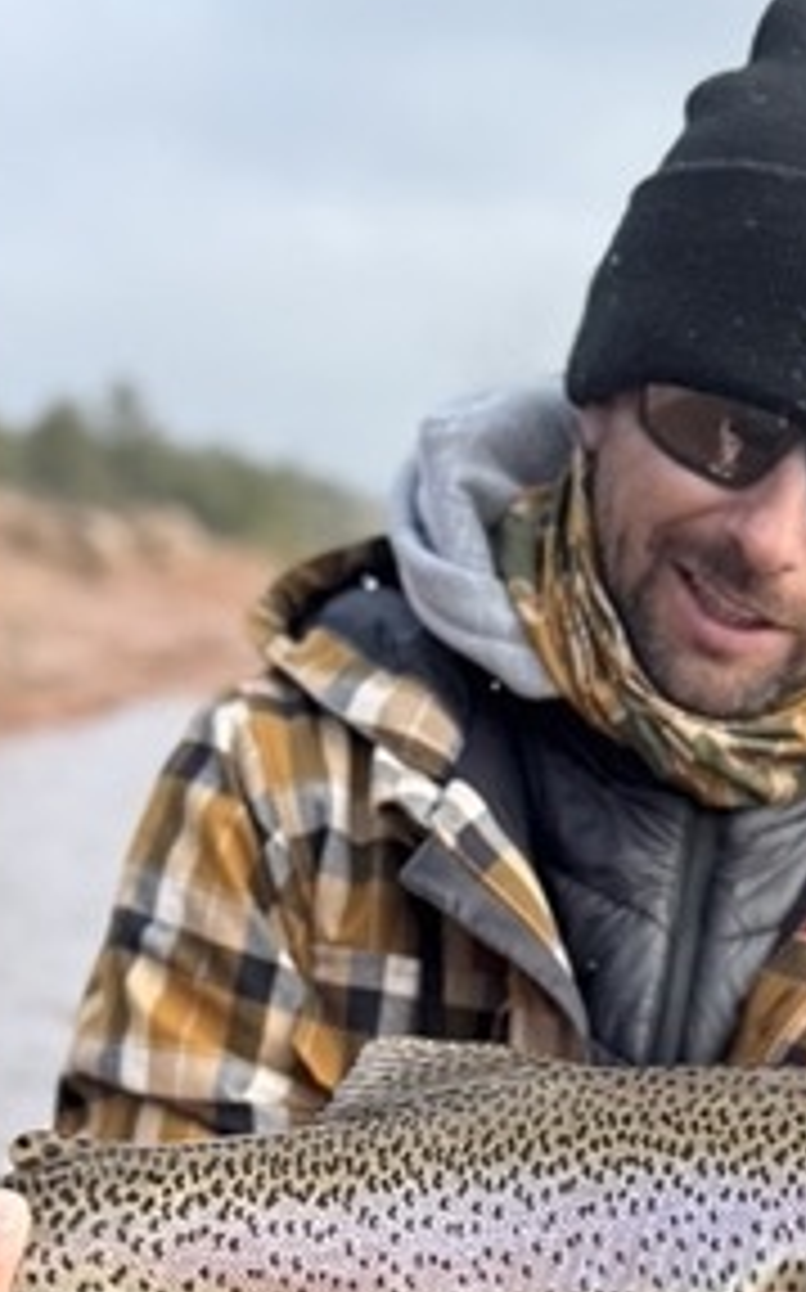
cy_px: 1531
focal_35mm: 71
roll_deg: +2.5
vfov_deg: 26.0
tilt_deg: -20.0
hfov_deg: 18.1
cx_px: 707
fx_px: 2499
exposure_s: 1/1112
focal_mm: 6.76
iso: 80
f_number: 1.78
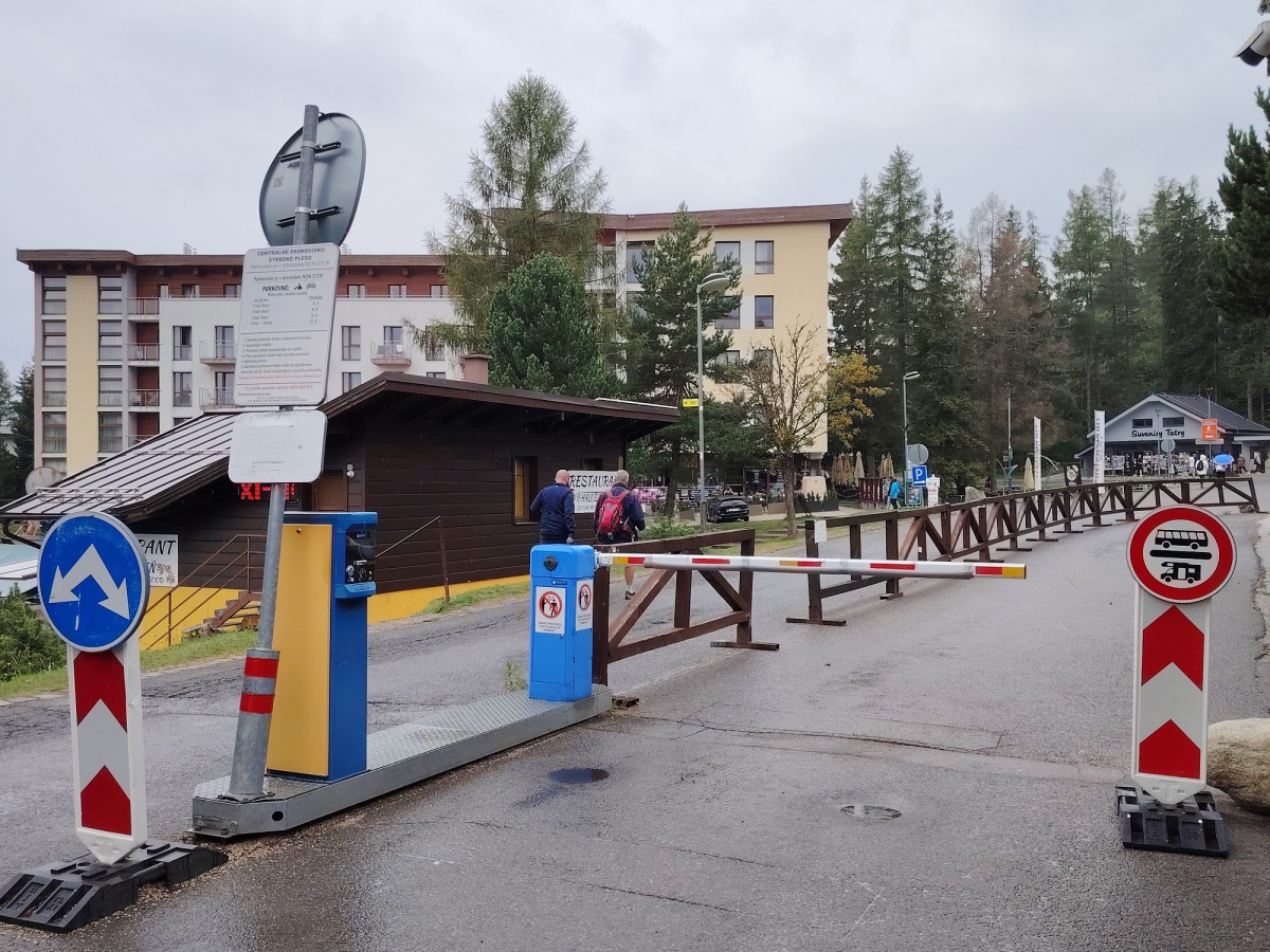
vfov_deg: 44.2
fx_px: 1174
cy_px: 476
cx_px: 635
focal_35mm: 32
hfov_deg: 56.8
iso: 100
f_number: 1.75
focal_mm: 5.25
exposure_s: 1/498
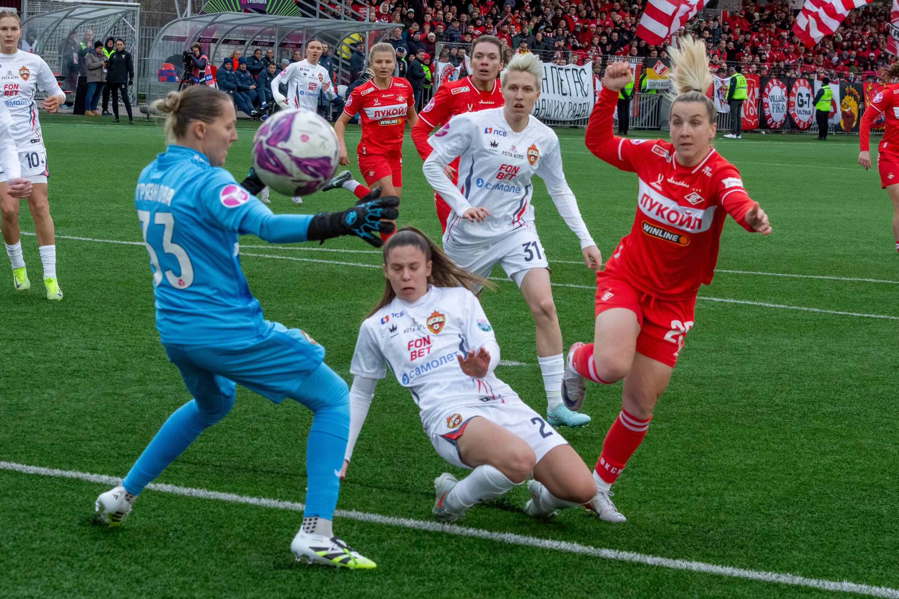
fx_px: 3623
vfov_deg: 9.5
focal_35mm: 145
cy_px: 260
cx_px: 435
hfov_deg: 14.1
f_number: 7.1
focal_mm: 78
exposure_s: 1/1600
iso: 1600
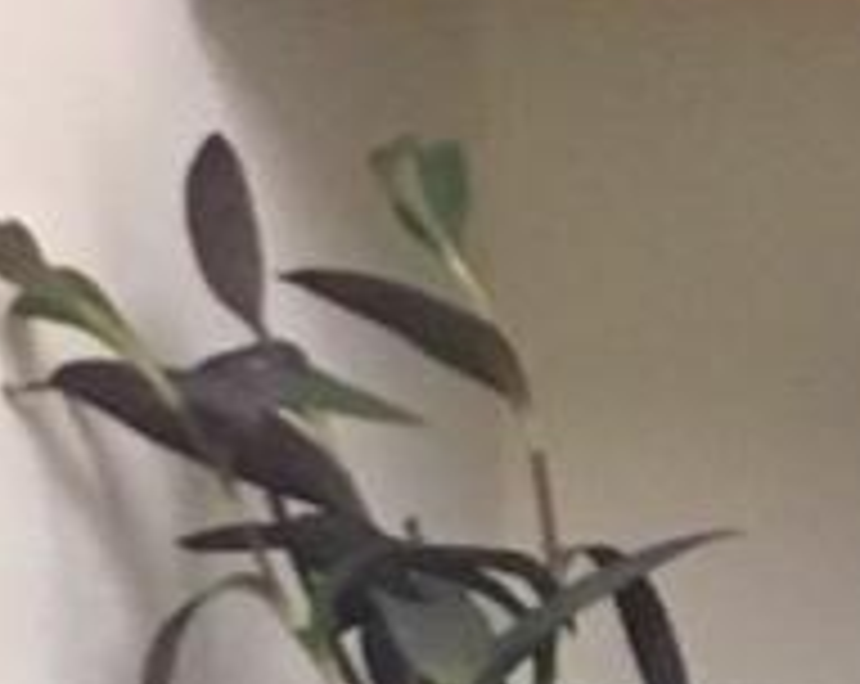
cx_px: 2287
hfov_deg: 6.2
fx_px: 7544
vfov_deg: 5.1
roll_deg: -0.8
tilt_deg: -13.1
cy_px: 1184
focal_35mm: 297
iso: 100
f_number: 2.2
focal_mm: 4.15
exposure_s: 1/30
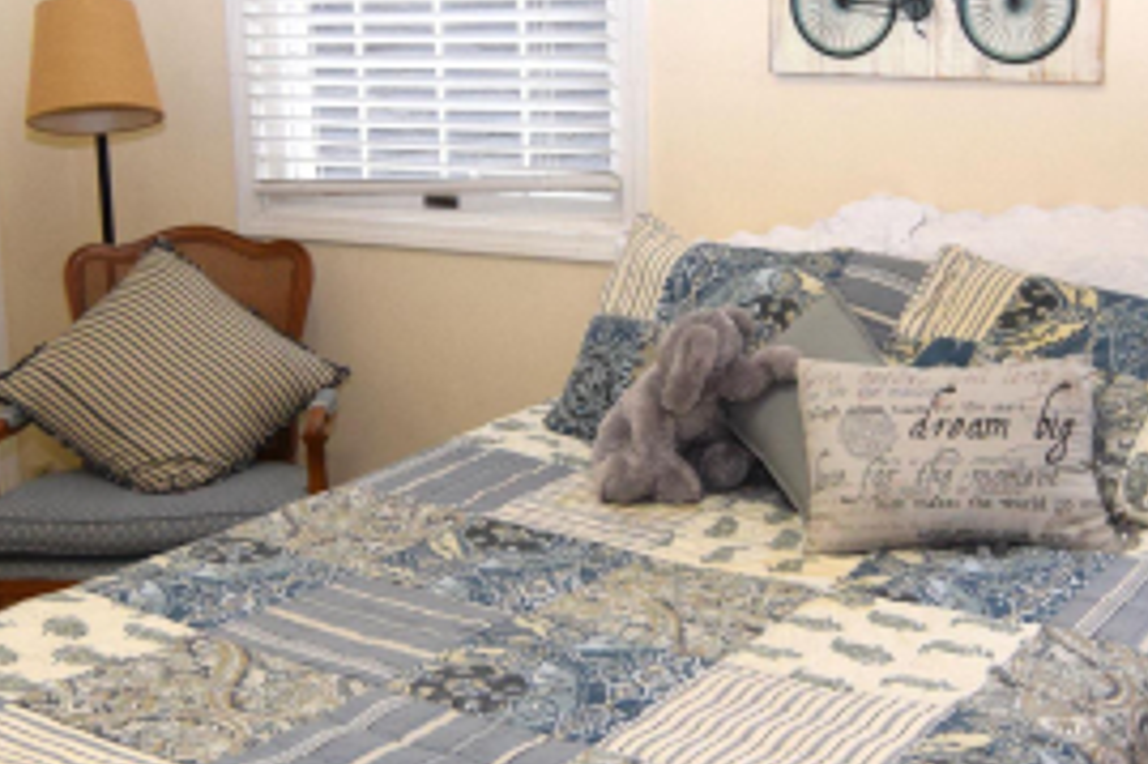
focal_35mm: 54
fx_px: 1733
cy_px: 235
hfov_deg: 36.6
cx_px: 627
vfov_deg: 24.7
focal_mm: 13
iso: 800
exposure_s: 1/100
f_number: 5
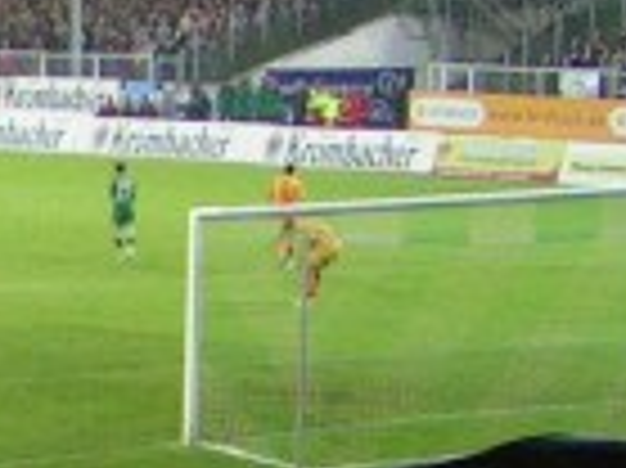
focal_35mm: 219
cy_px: 684
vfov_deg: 6.7
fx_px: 3957
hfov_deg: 8.2
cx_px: -977
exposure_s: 1/40
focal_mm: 5.8
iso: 160
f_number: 2.8
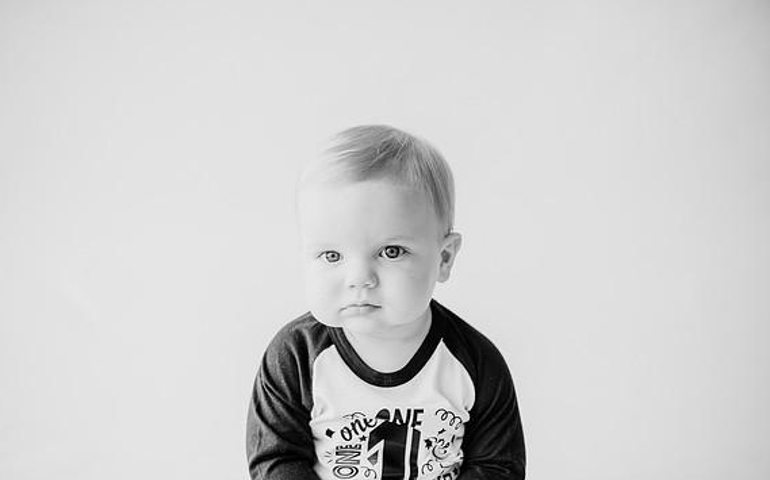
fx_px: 1091
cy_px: 259
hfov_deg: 38.9
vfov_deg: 24.8
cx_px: 384
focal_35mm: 52
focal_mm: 50
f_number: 2
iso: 500
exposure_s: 1/640
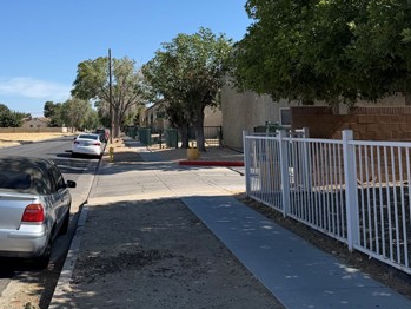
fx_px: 523
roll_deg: +1.2
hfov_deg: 42.6
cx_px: 152
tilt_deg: +6.9
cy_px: 60
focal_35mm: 44
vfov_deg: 32.0
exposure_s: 1/3953
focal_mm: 6.76
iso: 80
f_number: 1.78
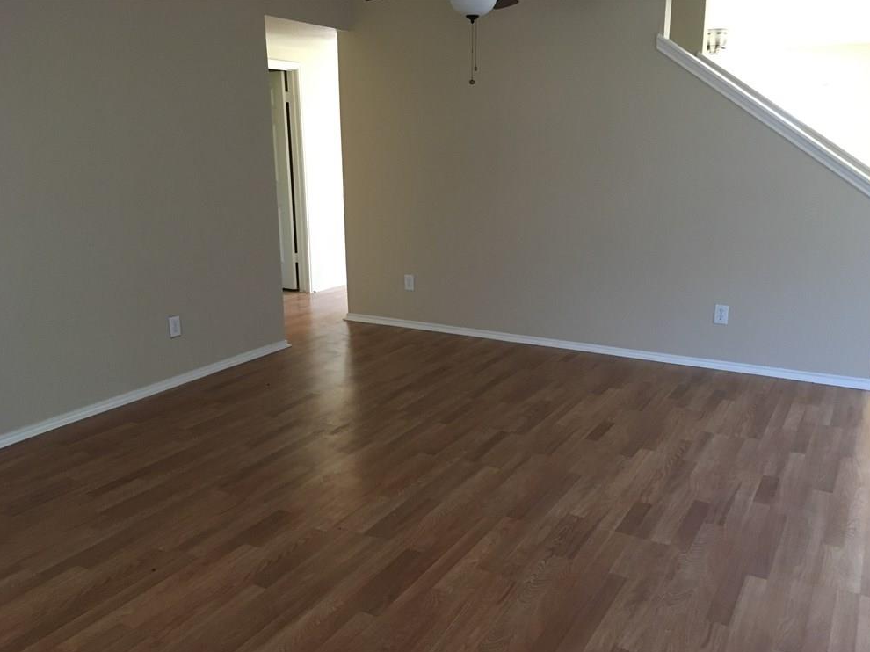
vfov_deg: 46.8
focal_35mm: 30
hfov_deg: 60.0
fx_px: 754
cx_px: 432
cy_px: 334
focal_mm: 4.15
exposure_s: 1/20
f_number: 2.2
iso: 200
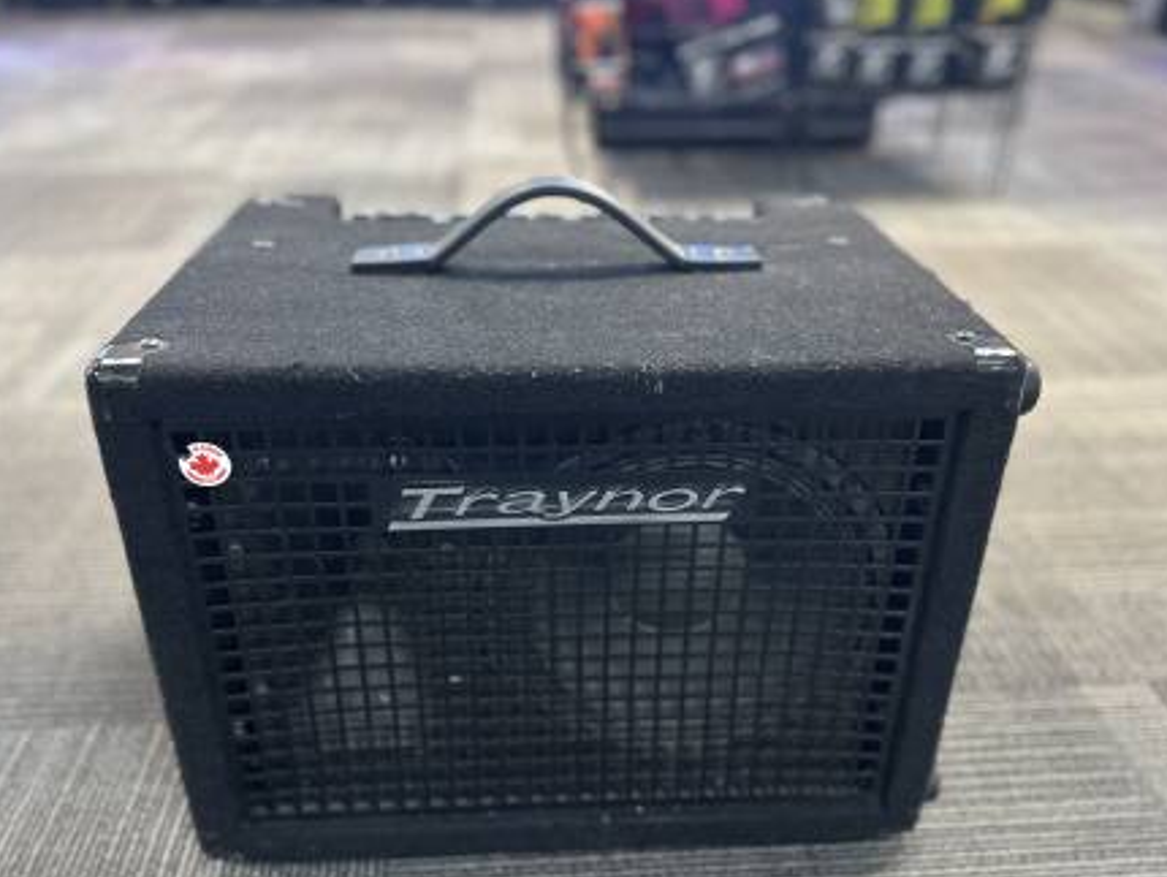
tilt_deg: -31.1
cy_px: 467
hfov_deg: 61.6
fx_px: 978
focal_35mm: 29
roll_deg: -0.5
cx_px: 586
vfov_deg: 48.2
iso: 320
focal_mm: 6.86
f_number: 1.78
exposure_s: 1/60
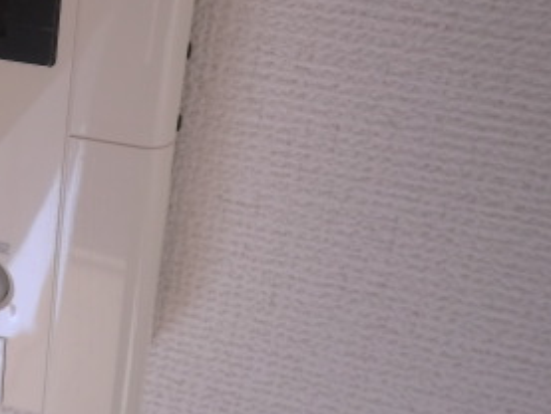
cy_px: 100
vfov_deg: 24.2
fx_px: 955
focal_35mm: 60
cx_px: 0
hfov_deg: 30.0
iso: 50
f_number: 2.8
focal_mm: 4.7
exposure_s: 1/160
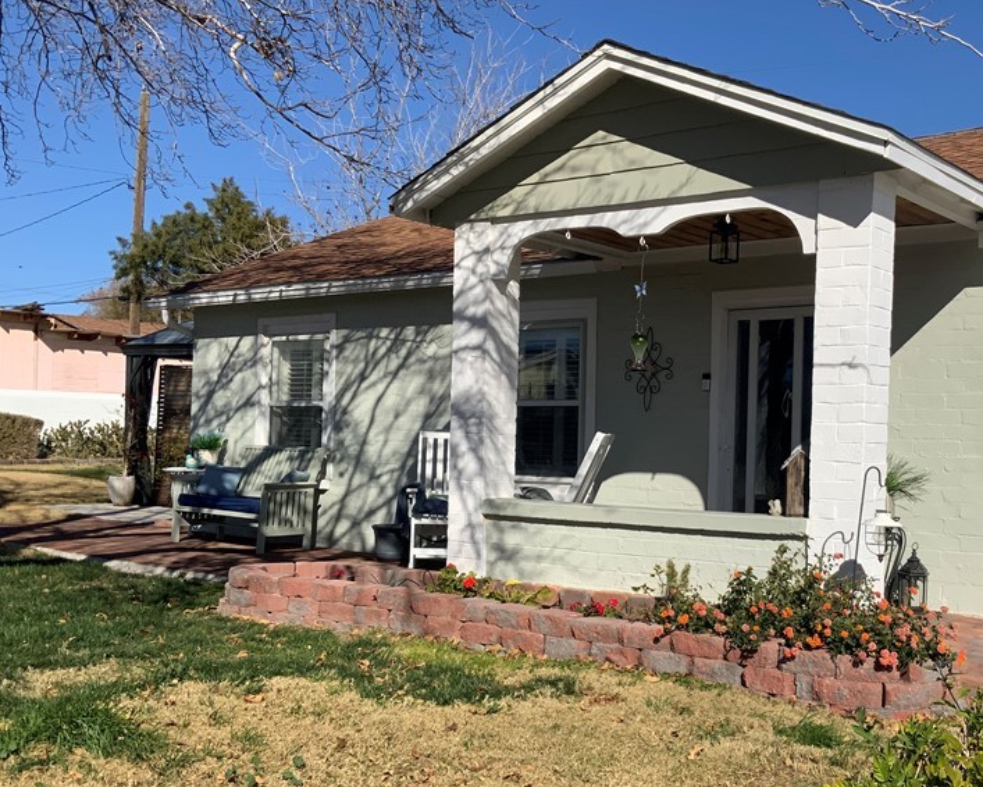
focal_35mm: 41
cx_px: 659
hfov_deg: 44.1
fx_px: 1193
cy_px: 442
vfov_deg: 36.5
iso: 20
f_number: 1.8
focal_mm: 3
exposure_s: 1/3534
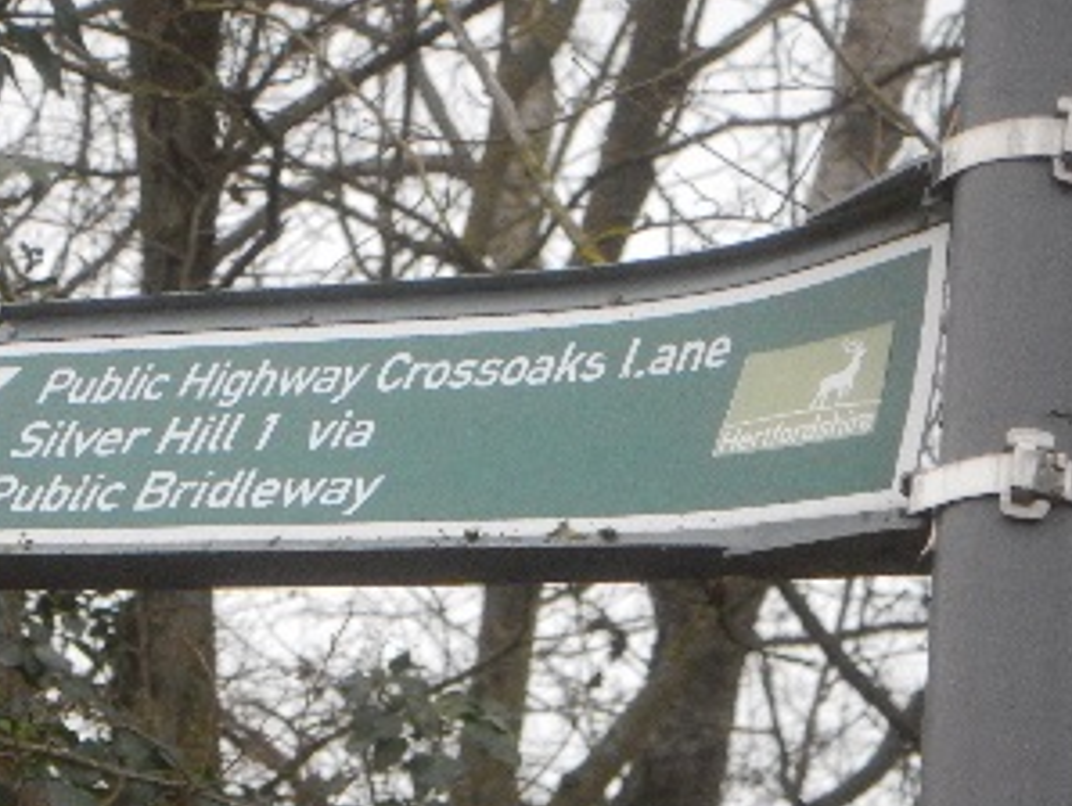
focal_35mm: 161
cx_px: 493
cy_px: 414
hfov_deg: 12.3
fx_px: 4990
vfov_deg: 9.2
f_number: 4.9
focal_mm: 21.5
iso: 800
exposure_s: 1/400
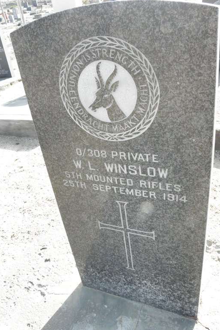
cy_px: 166
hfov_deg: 46.3
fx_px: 257
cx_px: 125
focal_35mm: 28
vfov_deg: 65.5
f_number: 5.6
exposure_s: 1/160
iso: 200
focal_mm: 4.6
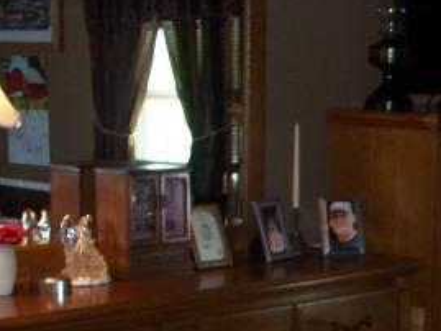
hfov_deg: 17.1
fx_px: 1364
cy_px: 326
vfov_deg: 13.7
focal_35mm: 107
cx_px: 602
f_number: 2.8
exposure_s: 1/30
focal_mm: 7.54
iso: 200
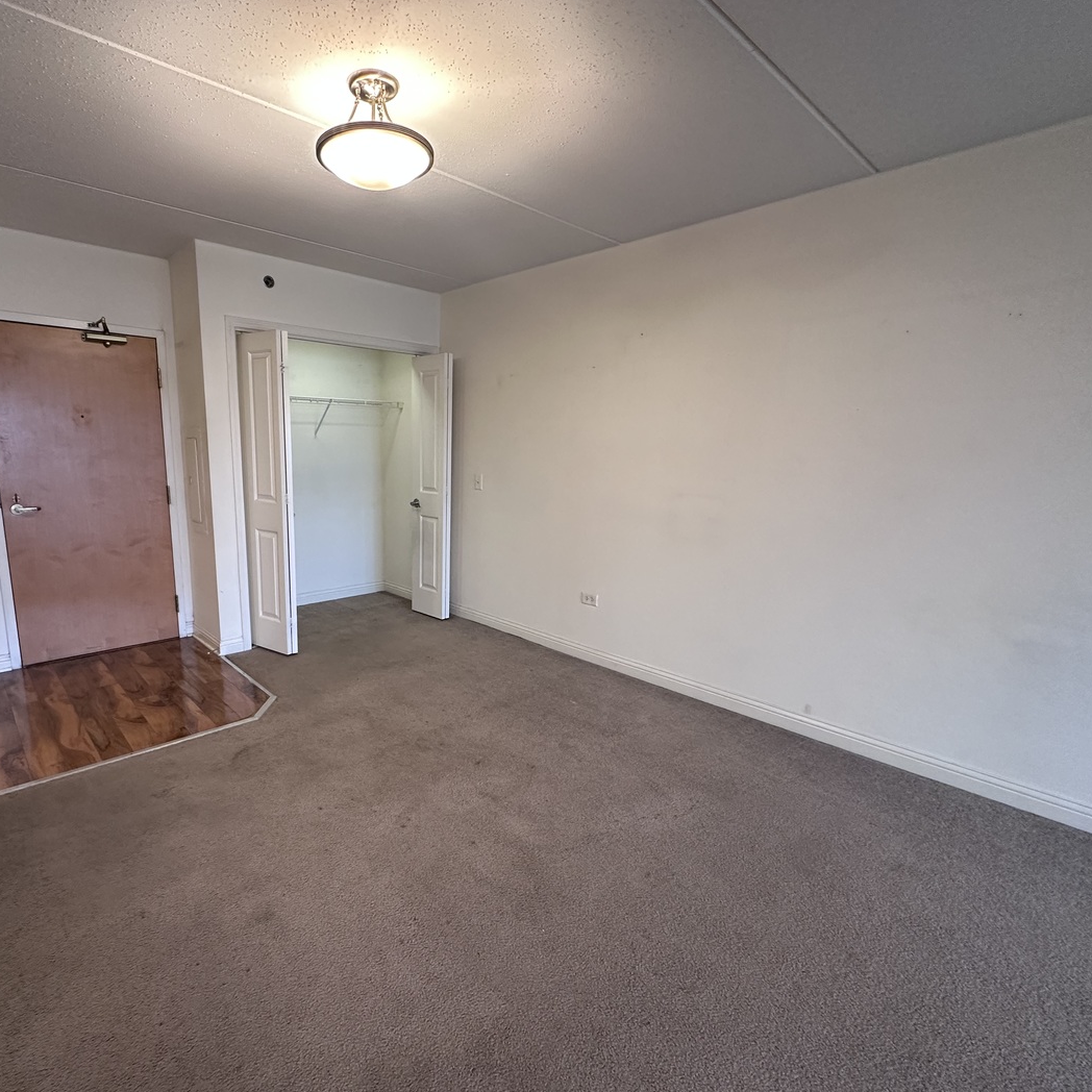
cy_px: 560
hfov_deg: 83.2
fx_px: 607
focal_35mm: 17
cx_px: 454
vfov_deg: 84.0
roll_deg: -1.2
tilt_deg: -10.2
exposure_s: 1/60
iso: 320
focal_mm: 2.22
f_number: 2.2
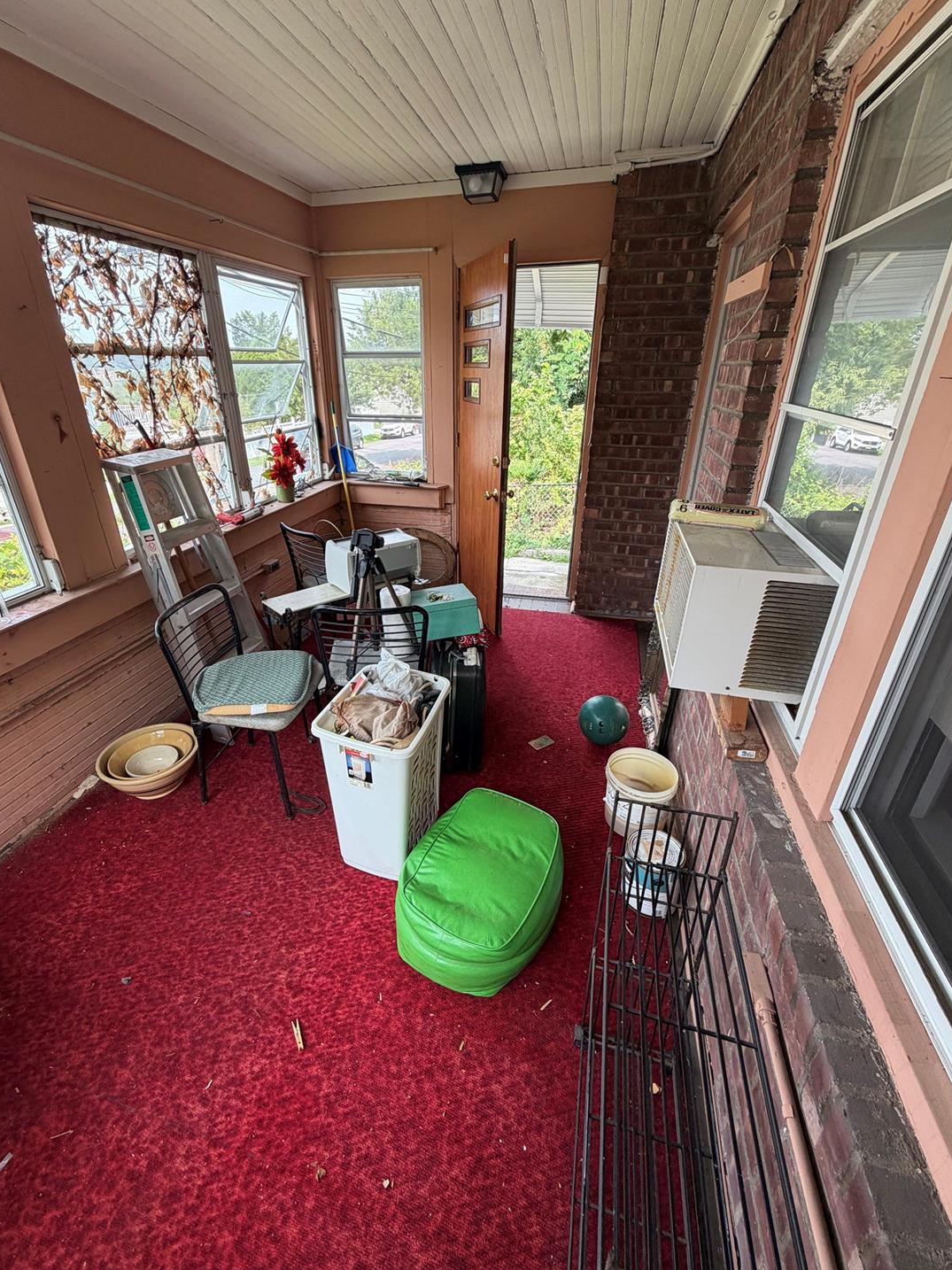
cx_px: 446
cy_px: 622
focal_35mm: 15
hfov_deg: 81.6
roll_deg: +0.8
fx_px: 550
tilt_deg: -25.4
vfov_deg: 98.2
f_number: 2.2
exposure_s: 1/121
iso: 80
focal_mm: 2.22
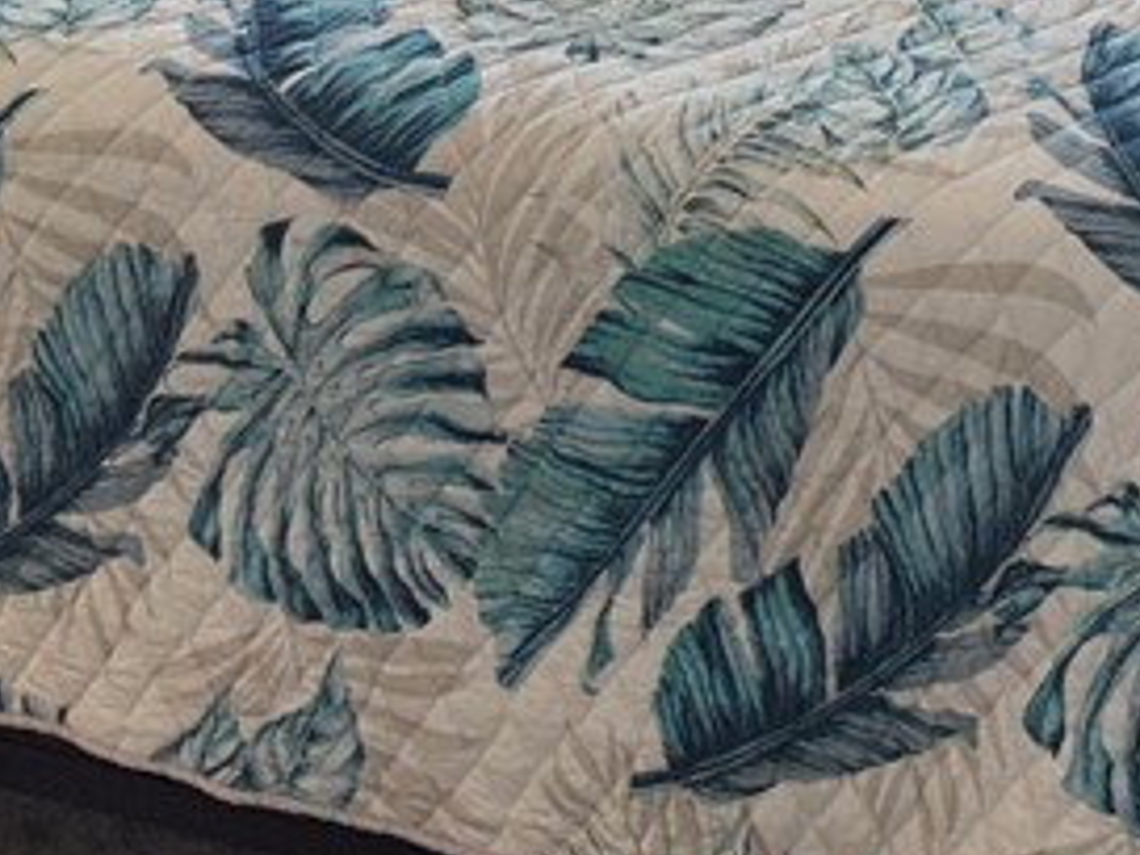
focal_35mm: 98
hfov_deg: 20.0
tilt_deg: -17.0
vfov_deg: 14.1
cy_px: -428
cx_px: 763
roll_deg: +0.4
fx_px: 3227
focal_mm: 5.96
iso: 40
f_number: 1.6
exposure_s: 1/120
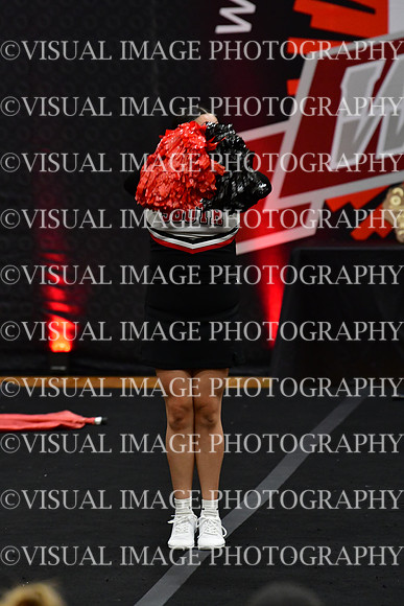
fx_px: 5047
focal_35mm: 300
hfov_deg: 4.6
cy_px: 303
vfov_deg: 6.9
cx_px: 202
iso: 4000
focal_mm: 200
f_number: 4
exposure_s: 1/500
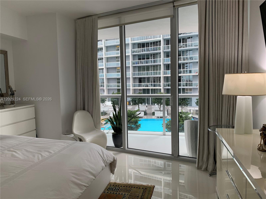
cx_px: 133
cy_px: 100
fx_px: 200
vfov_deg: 53.1
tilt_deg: -5.0
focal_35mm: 26
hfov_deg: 67.3
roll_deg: +0.6
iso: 50
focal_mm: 4.25
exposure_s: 1/120
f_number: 1.8
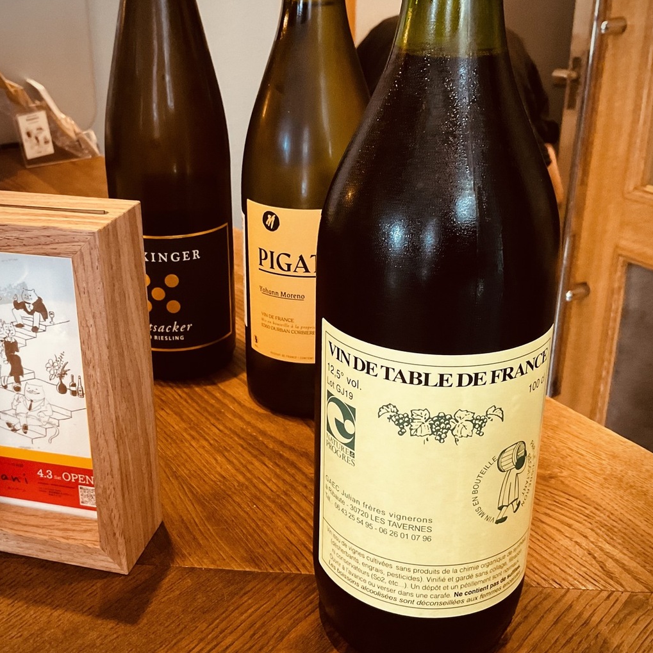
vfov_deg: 47.2
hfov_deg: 47.2
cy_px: 332
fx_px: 747
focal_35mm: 35
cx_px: 307
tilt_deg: -21.3
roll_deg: +0.5
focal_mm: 3
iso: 250
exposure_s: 1/40
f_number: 1.8
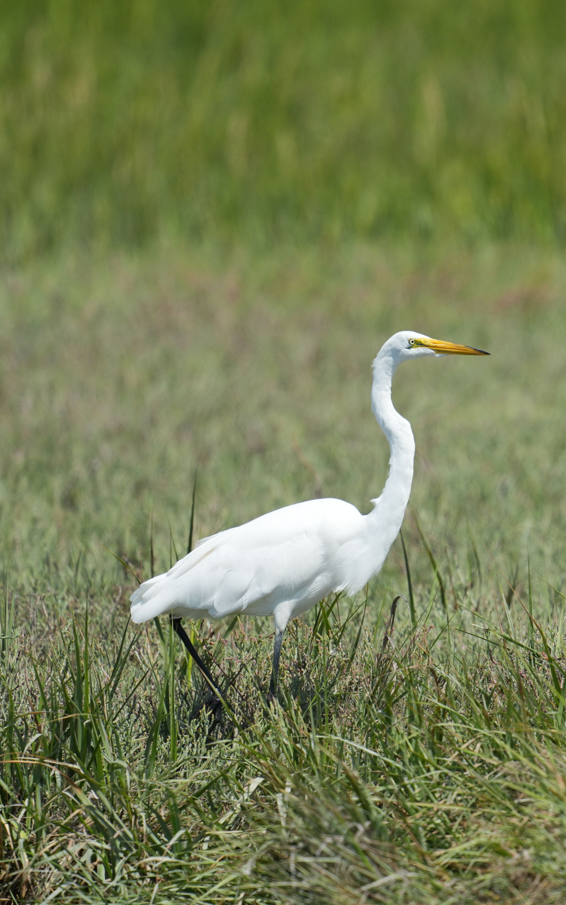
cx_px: 450
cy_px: 452
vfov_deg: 2.3
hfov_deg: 1.4
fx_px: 22654
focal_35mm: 918
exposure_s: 1/1600
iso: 400
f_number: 5.6
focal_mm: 600
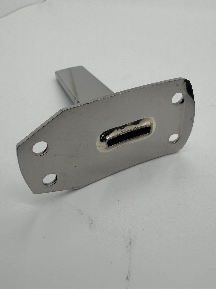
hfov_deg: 53.1
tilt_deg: -41.5
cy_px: 144
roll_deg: -1.0
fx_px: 216
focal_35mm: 26
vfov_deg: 67.3
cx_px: 108
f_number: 2.2
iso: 50
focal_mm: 2.22
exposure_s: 1/502
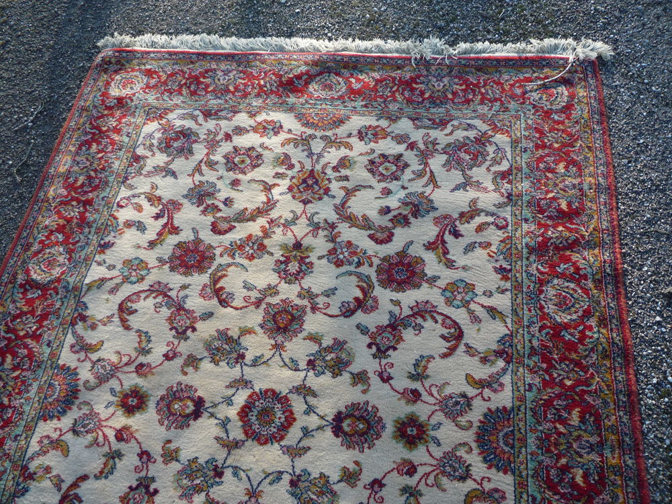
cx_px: 336
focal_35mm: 30
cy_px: 252
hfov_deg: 60.0
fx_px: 582
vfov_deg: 46.8
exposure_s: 1/100
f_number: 3.5
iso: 100
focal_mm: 5.2
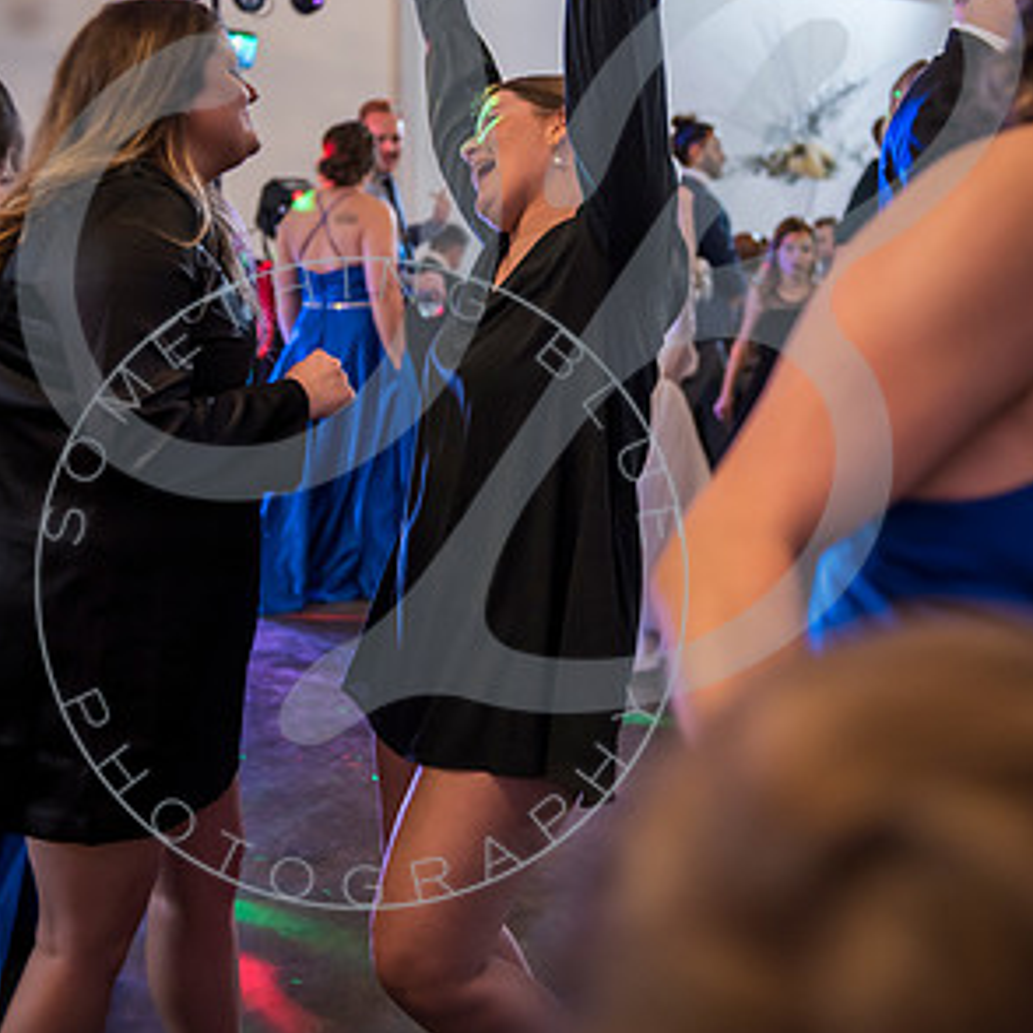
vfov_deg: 32.4
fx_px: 1756
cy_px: 316
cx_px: 520
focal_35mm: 52
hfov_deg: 32.8
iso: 1000
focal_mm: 40
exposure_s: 1/125
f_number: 2.8
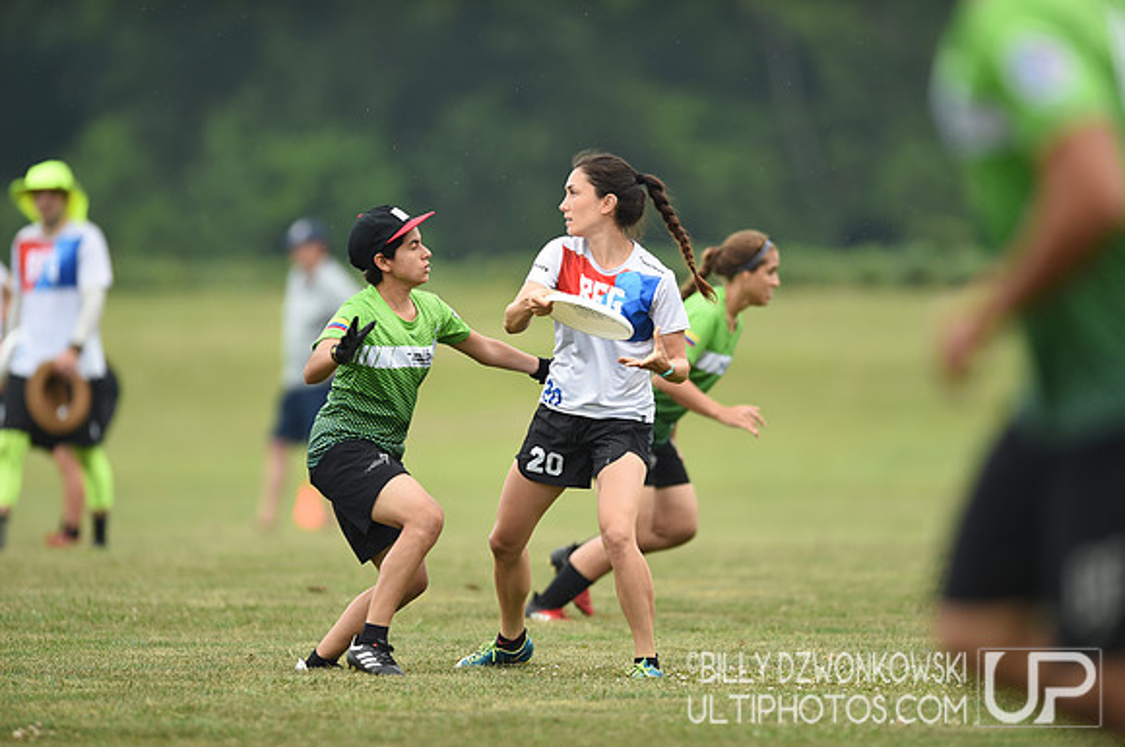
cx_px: 562
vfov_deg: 3.4
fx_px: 12482
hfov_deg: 5.2
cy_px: 374
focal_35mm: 400
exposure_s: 1/1600
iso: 400
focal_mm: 400
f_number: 2.8
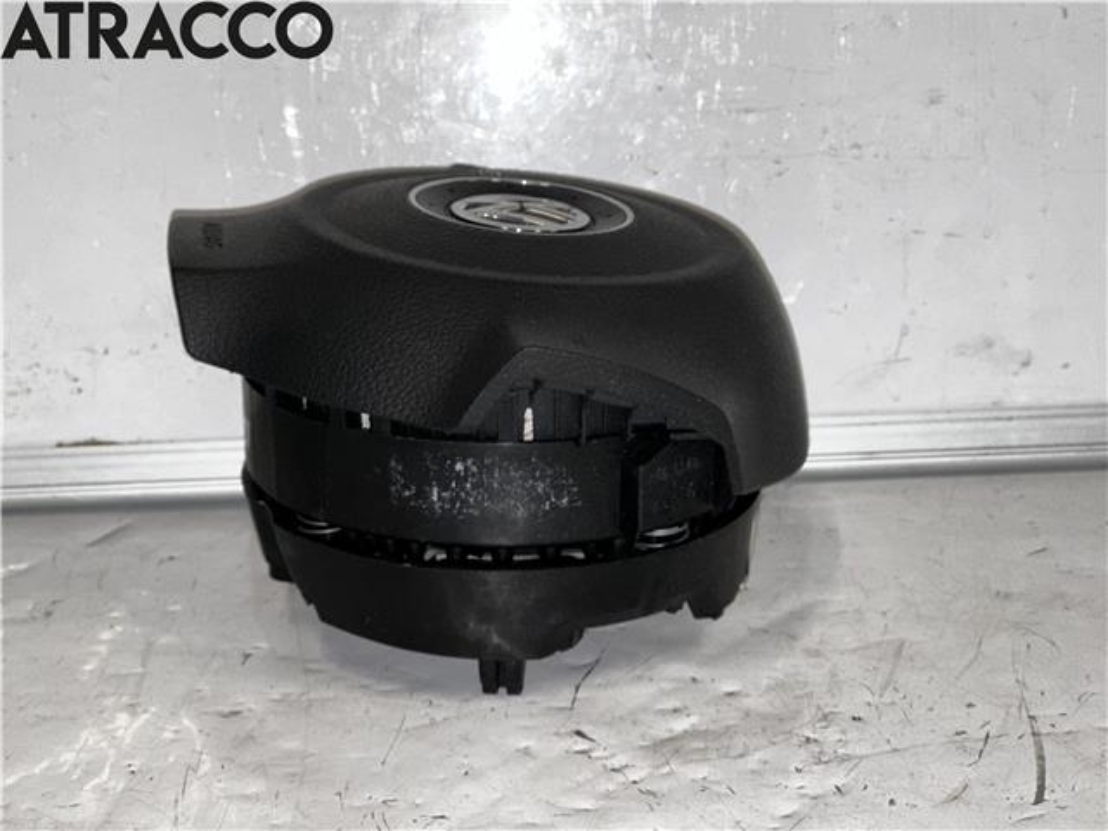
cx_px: 554
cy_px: 416
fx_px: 2465
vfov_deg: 19.1
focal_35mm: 77
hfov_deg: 25.3
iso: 125
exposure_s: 1/85
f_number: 2.8
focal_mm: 9
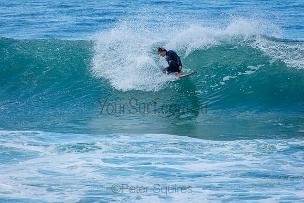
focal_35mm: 600
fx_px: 5068
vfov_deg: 2.3
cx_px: 152
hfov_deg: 3.4
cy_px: 102
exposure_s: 1/2000
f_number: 5.6
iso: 500
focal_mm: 400
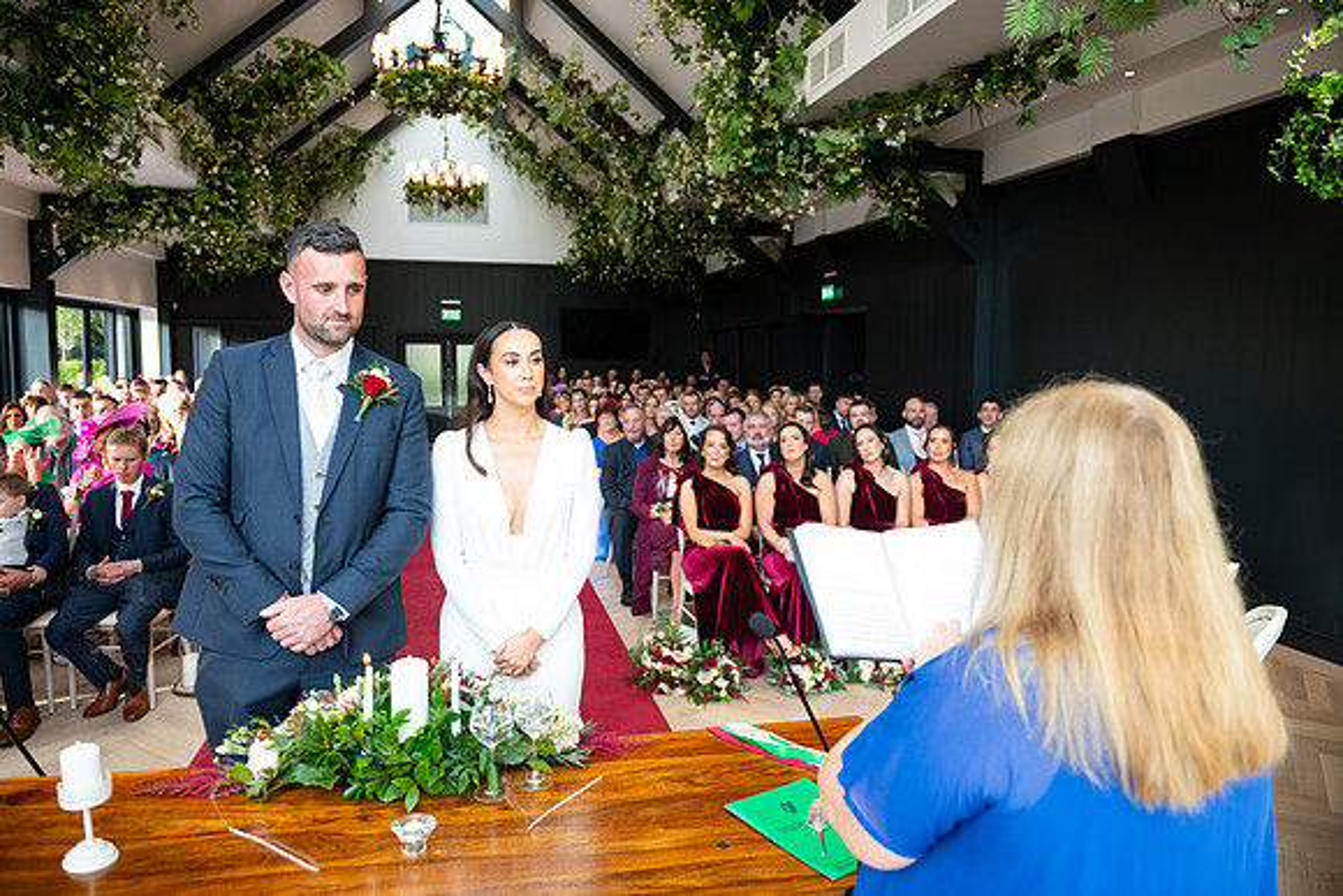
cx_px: 672
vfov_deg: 53.2
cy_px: 448
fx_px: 896
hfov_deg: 73.7
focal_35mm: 24
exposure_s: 1/160
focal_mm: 24
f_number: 3.5
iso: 640
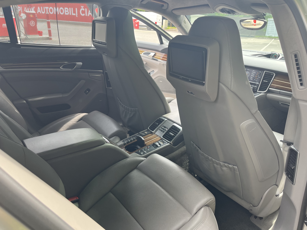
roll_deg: -3.2
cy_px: 115
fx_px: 231
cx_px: 154
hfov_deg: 67.3
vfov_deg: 53.1
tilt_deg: -21.5
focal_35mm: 26
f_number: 1.6
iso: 64
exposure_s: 1/148
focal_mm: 5.1
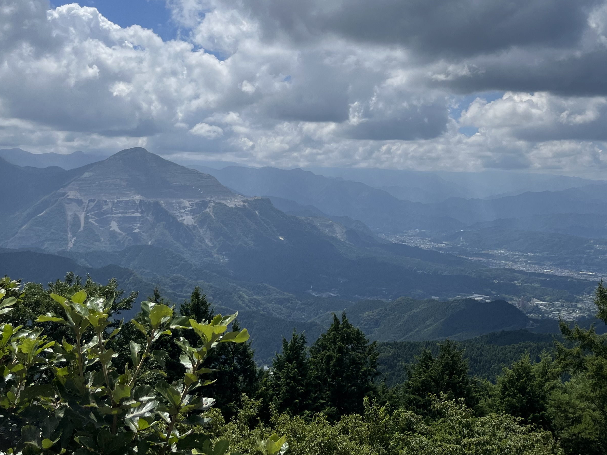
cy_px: 100
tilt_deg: +6.5
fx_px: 772
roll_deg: -1.3
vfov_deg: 32.1
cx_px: 357
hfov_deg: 42.8
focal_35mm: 44
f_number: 1.6
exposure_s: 1/9091
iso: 50
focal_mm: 5.1
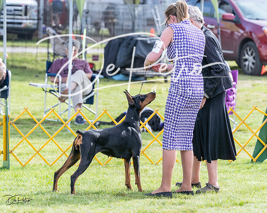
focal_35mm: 244
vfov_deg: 6.3
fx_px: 1924
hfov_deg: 7.9
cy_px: 103
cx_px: 103
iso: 800
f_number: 5.6
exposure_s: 1/1250
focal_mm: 200
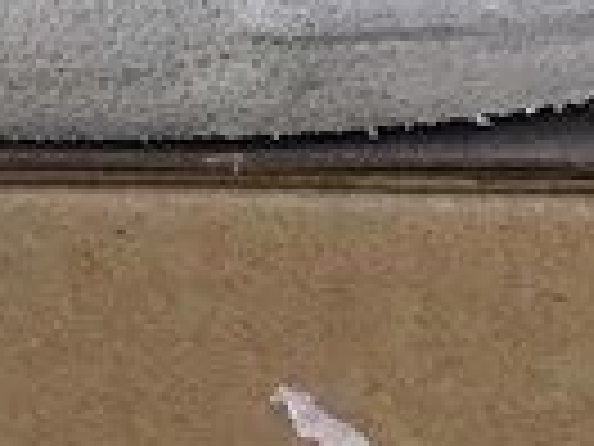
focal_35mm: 212
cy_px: -11
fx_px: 3638
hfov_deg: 9.2
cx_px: -176
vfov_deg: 7.0
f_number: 2.4
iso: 25
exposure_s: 1/334
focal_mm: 3.3
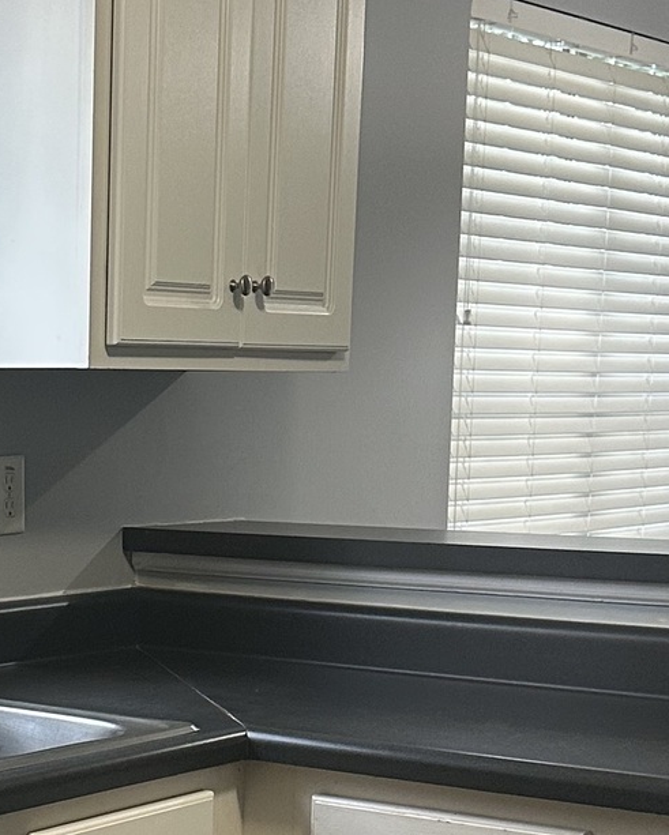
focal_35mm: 88
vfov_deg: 21.4
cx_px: -40
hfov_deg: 17.0
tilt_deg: -7.9
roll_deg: -0.6
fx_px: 2176
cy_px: 707
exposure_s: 1/60
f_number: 1.78
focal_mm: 6.86
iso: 320
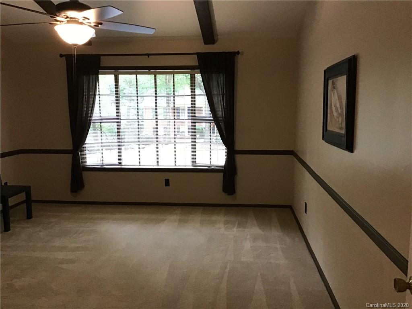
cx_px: 206
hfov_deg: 58.4
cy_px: 154
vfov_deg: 45.4
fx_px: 369
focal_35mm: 31
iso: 200
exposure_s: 1/30
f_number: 2.4
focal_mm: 3.3
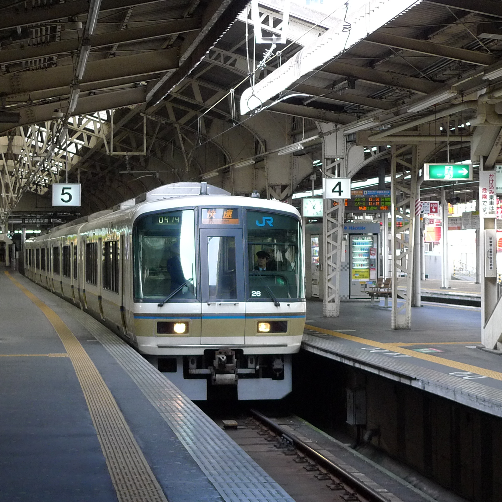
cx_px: 172
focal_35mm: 102
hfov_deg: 17.0
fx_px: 1674
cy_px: 252
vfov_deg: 17.1
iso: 200
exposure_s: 1/125
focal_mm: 12.8
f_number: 2.8
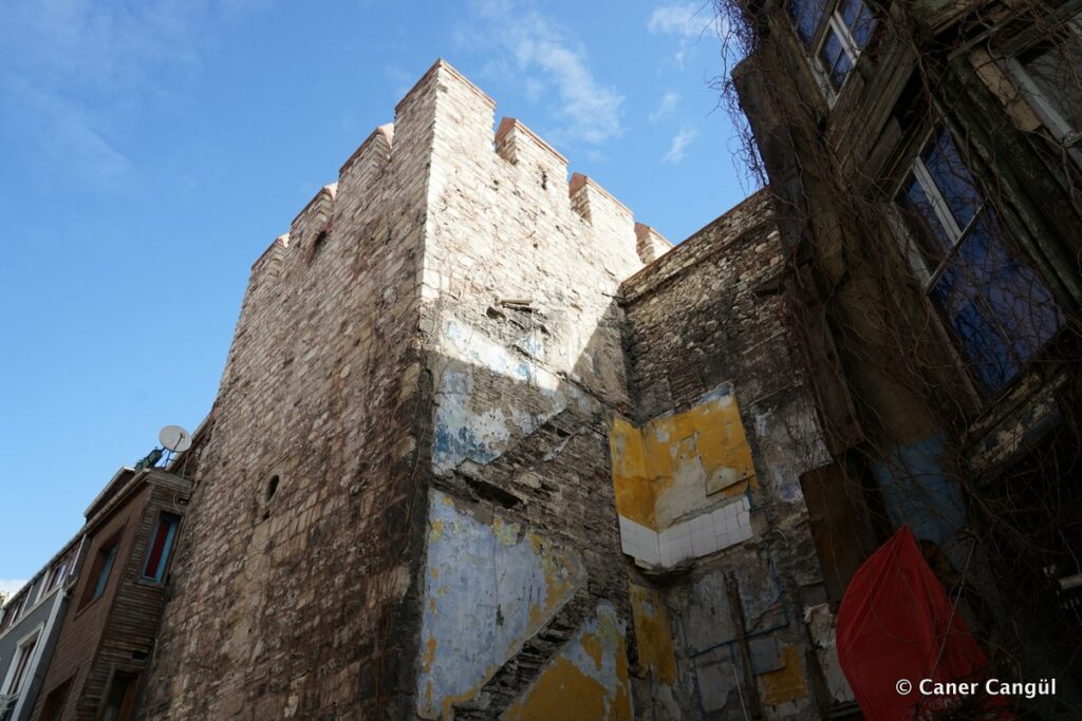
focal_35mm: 24
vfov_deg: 53.1
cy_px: 360
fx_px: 721
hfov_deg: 73.7
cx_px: 541
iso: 100
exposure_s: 1/125
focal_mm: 24
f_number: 8
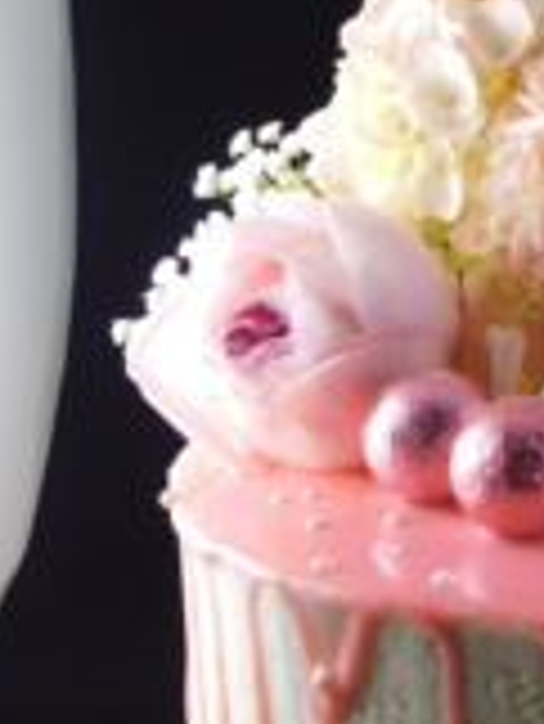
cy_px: 585
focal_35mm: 93
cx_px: 645
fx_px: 1946
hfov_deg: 15.4
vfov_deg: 20.8
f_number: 3.2
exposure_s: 1/40
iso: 125
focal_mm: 5.3
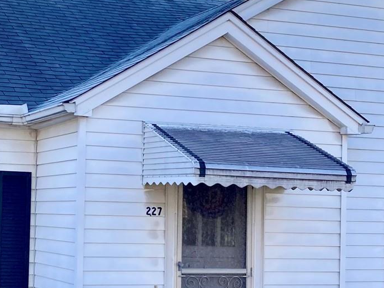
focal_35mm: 83
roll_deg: -2.6
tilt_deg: +2.0
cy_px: 188
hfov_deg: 23.3
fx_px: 921
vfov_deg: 17.7
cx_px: 83
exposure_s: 1/823
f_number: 1.8
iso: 20
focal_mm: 3.99
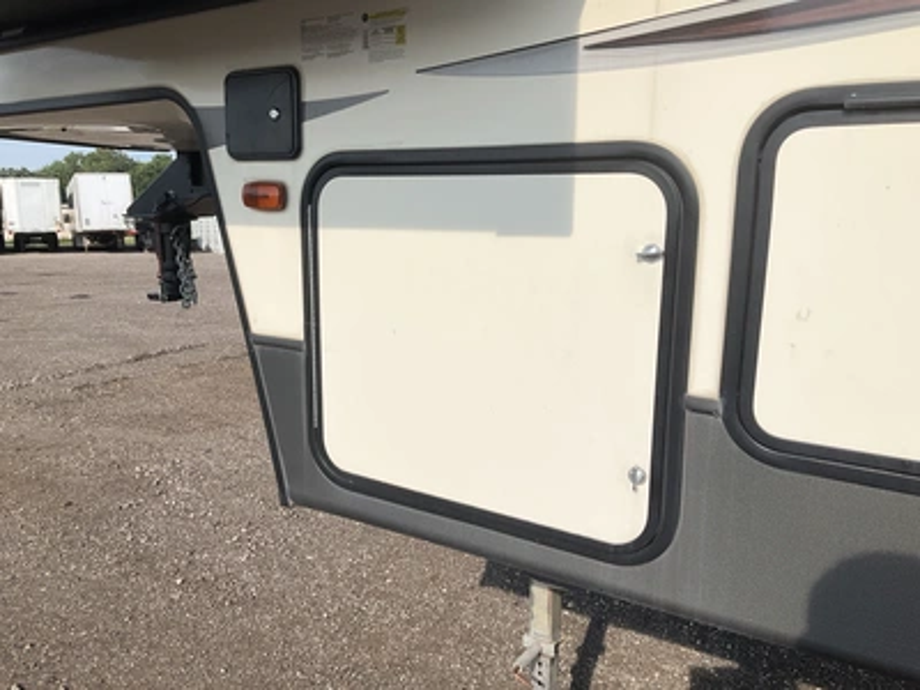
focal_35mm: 29
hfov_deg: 61.7
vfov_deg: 48.2
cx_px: 460
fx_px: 771
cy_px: 345
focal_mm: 3
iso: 25
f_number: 1.8
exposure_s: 1/2801
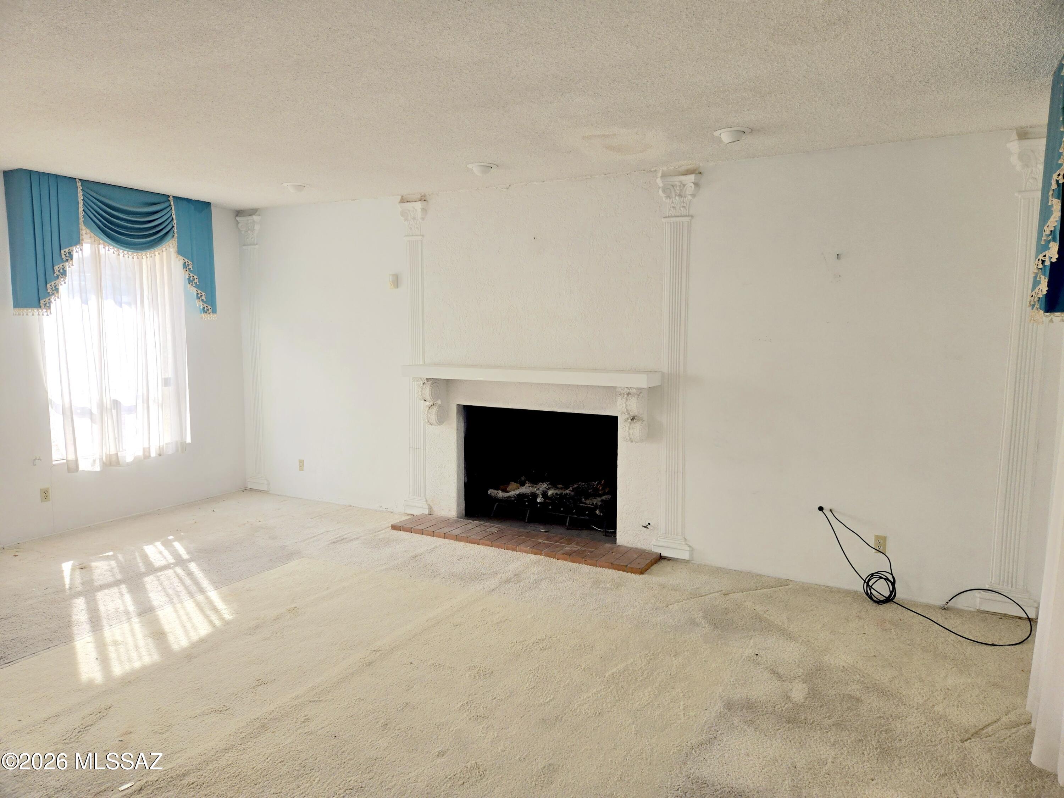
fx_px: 707
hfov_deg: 73.9
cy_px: 399
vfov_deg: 58.9
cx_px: 532
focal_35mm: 23
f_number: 1.8
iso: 25
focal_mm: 5.4
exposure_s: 1/319
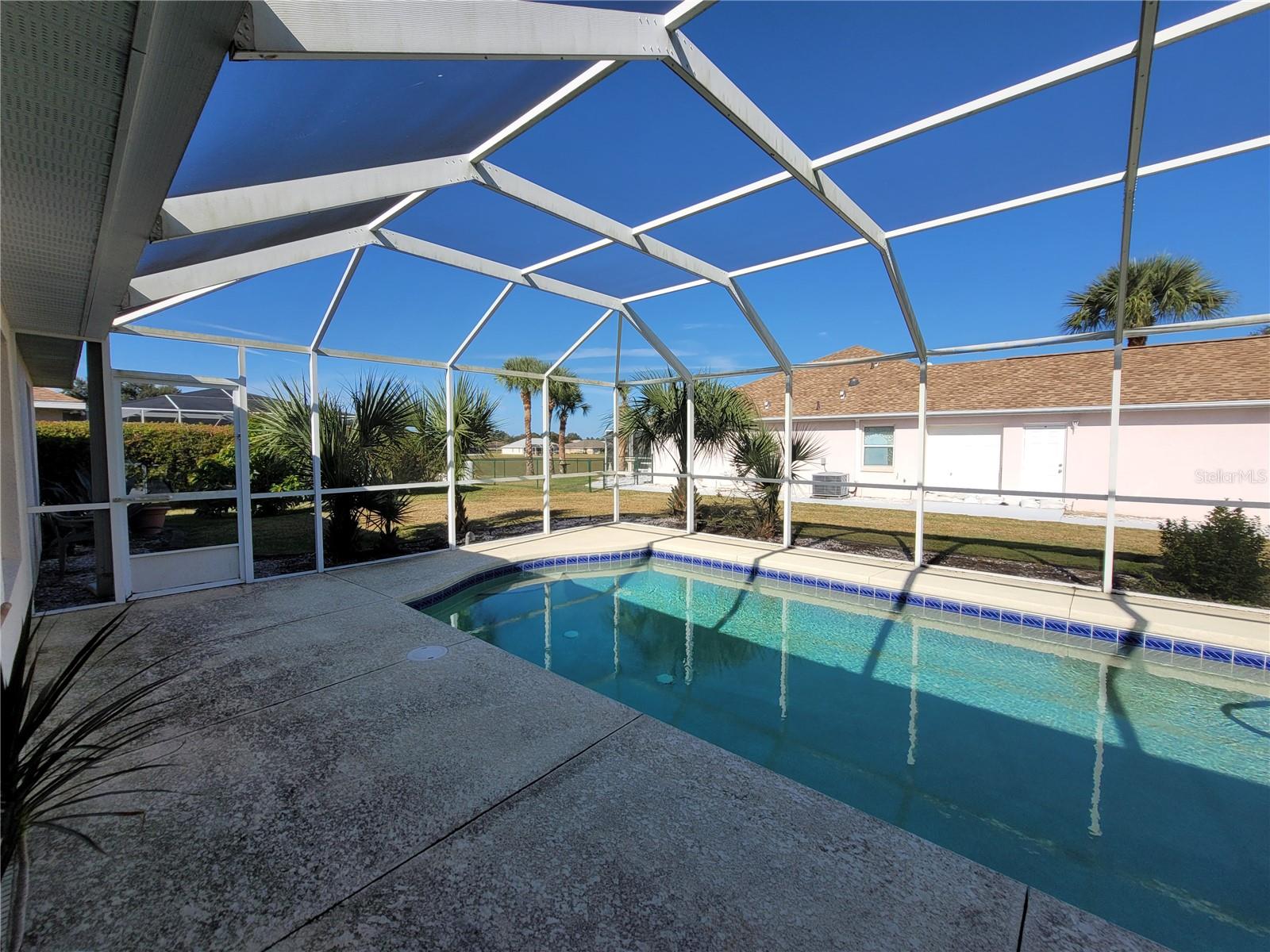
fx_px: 477
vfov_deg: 89.9
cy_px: 476
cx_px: 635
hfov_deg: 106.2
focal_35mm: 13
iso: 64
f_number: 2.2
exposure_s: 1/1484
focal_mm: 2.2
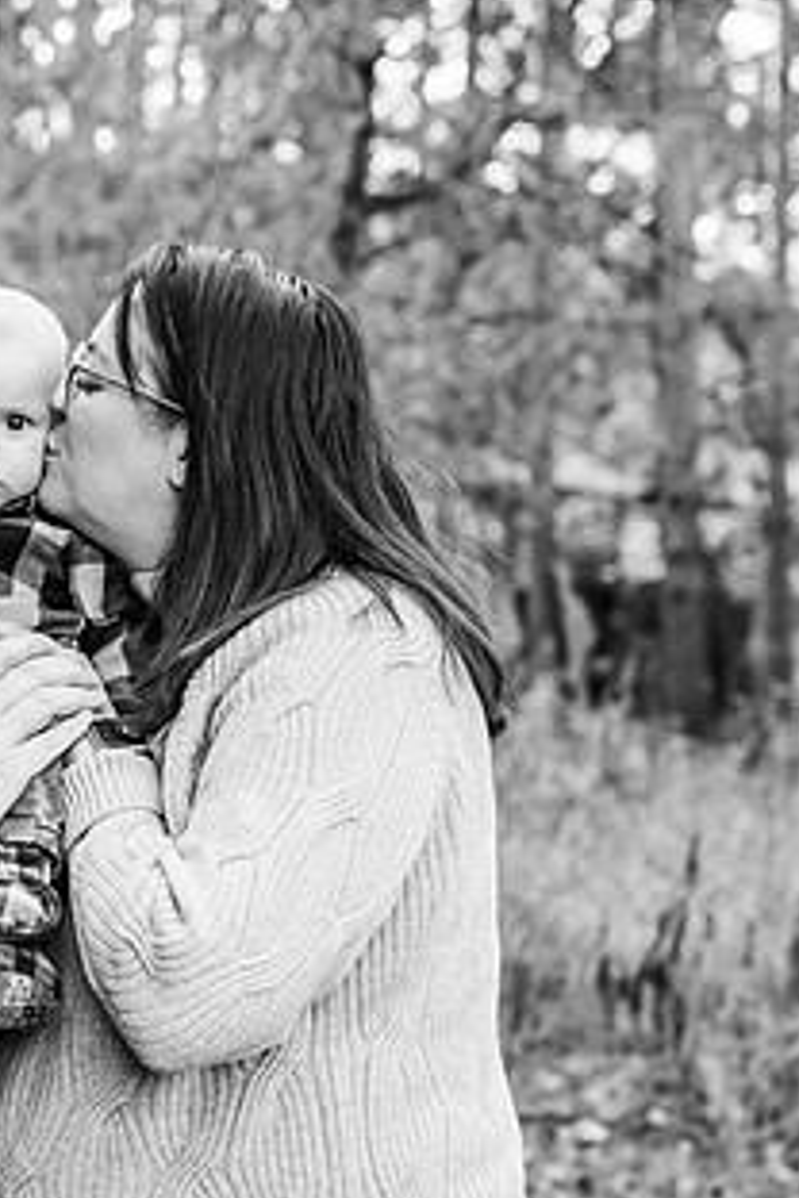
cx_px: 8
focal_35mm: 130
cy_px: 497
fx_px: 4328
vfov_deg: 15.8
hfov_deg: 10.5
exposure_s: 1/200
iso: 640
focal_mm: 70
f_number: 5
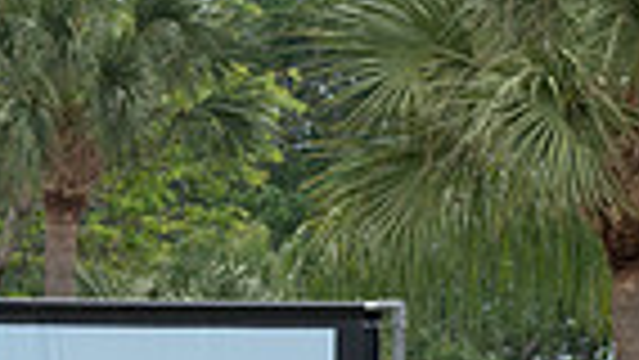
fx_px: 14238
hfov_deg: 2.6
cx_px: -90
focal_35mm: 840
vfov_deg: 1.4
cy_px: 718
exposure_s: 1/640
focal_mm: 130
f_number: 6.3
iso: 200
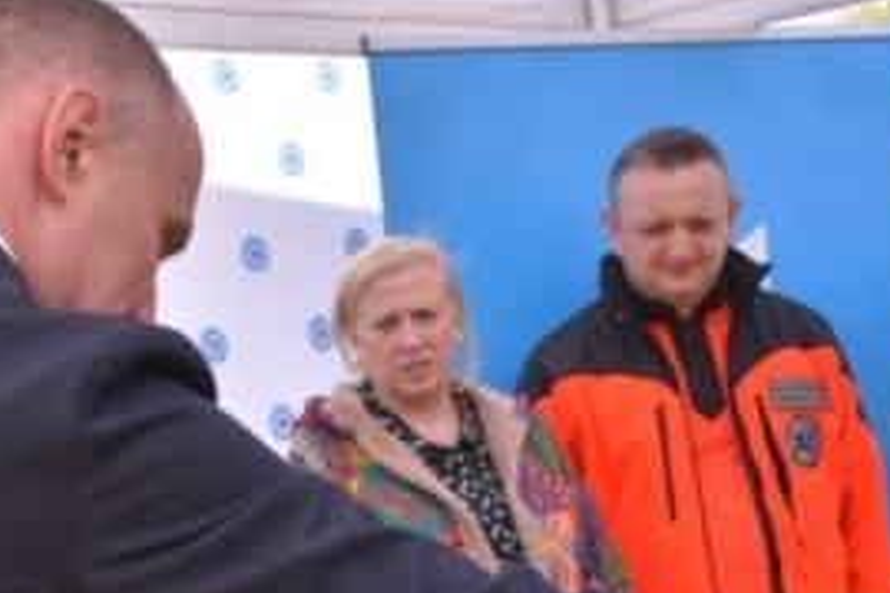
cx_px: 199
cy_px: 643
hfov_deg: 21.0
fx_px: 2376
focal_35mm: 96
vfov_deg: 13.9
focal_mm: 27
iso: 400
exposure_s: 1/1250
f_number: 4.5
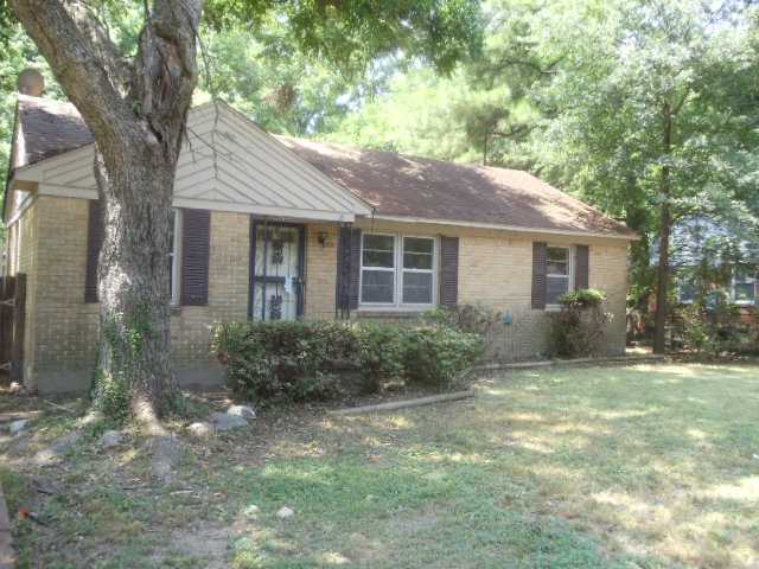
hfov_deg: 42.9
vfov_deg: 32.9
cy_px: 284
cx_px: 380
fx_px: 965
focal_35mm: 44
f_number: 3.5
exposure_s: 1/100
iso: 160
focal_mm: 6
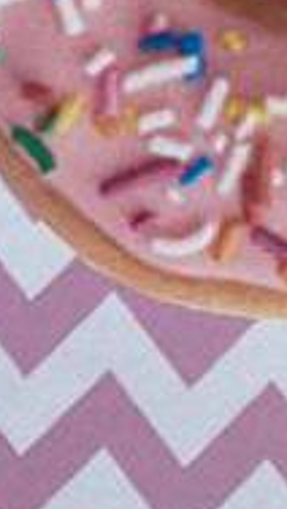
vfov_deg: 11.9
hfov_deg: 7.4
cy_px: -673
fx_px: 2012
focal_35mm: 149
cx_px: 793
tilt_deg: -84.4
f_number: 1.8
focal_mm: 4.25
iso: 32
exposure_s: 1/4630
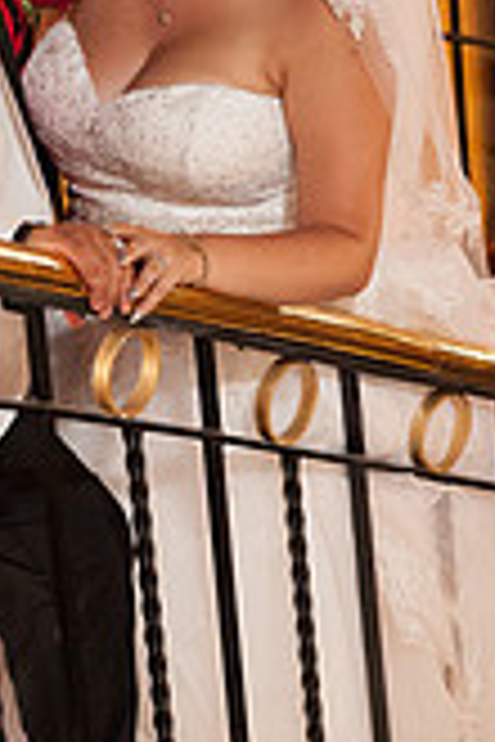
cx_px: 56
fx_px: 3815
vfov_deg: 11.1
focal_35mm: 185
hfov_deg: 7.4
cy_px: 184
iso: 4000
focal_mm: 68
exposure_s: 1/80
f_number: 4.5
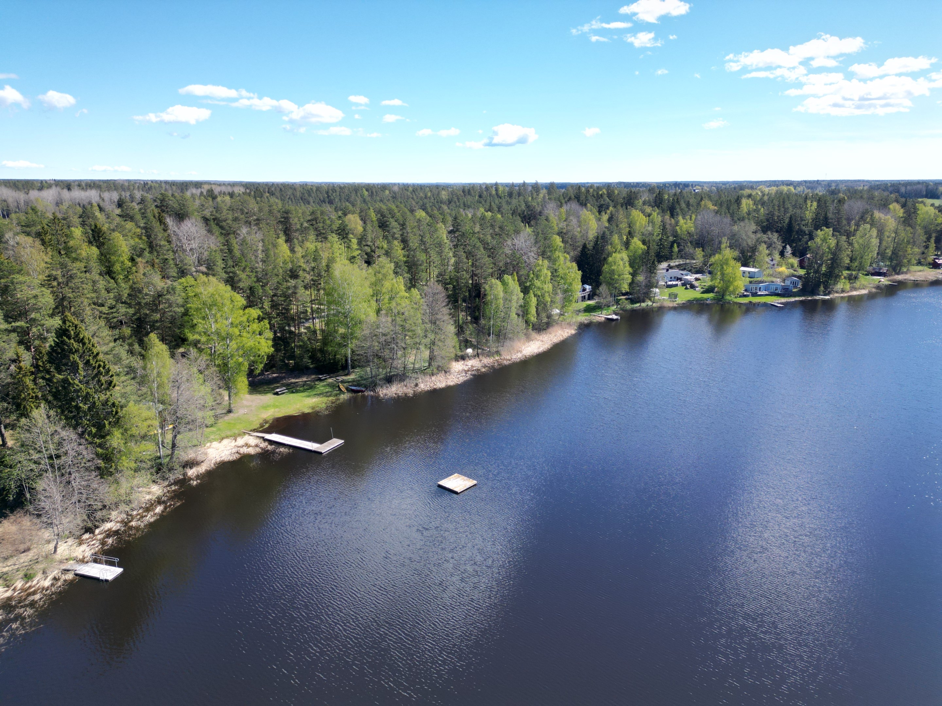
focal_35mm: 24
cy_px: 353
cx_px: 471
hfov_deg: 71.6
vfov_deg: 56.8
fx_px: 653
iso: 110
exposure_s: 1/1600
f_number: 1.7
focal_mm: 6.72
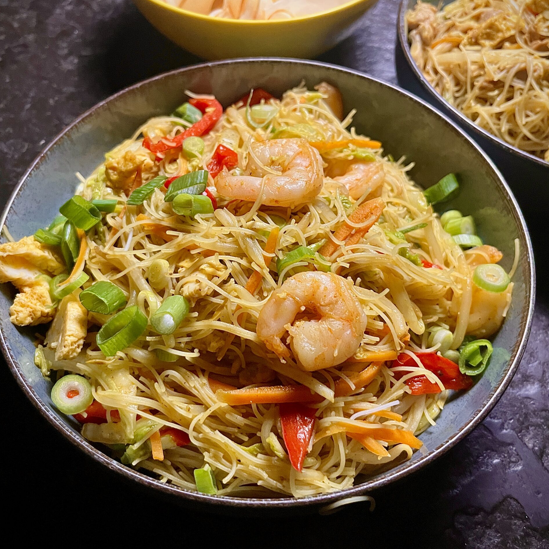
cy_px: 272
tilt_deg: -57.0
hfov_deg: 52.5
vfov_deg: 52.5
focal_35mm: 31
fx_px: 556
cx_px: 274
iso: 500
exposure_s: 1/50
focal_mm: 5.1
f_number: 1.6
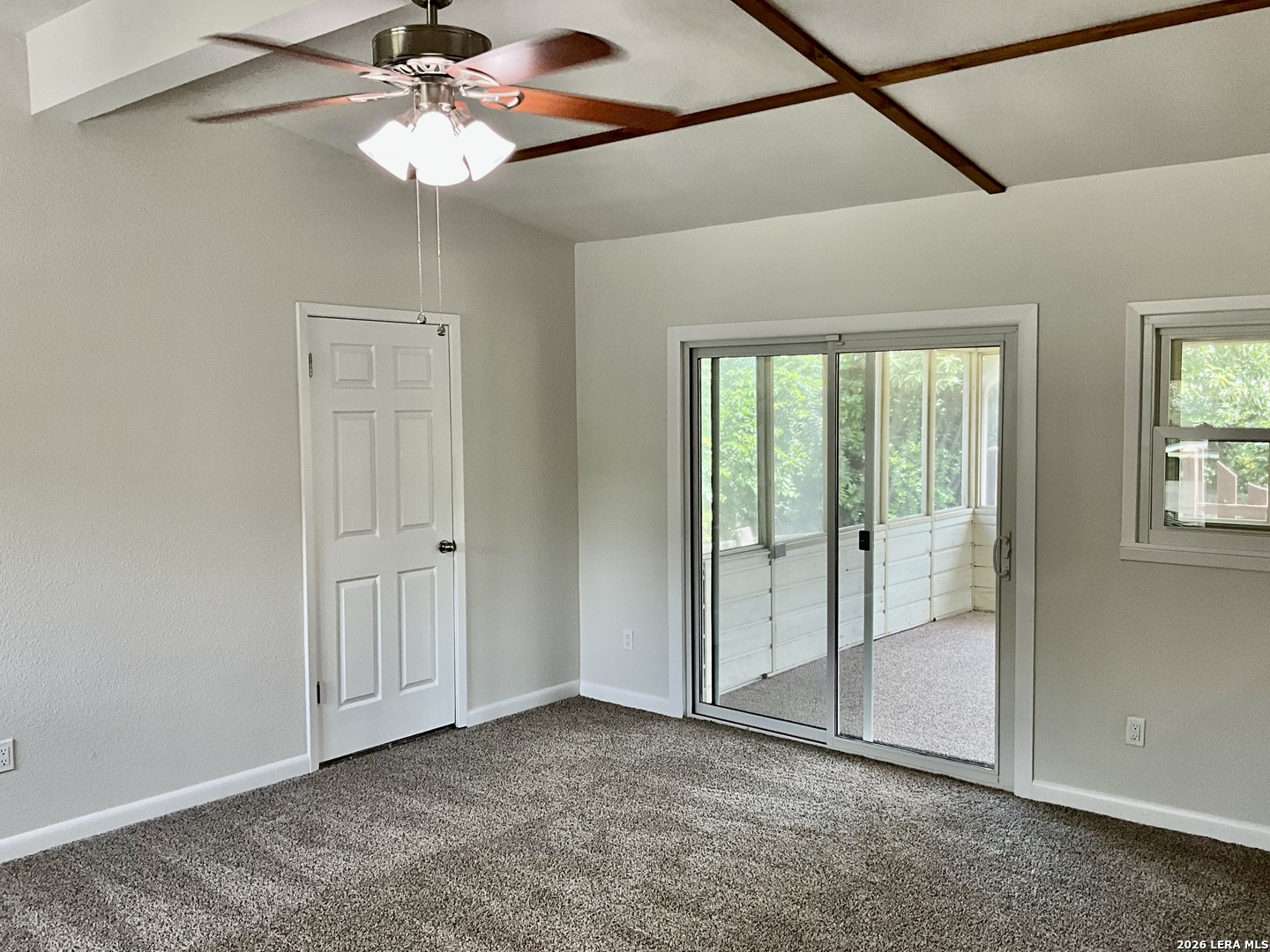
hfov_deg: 61.7
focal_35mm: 29
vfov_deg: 48.2
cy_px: 476
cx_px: 635
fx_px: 1064
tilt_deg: -4.5
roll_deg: +0.0
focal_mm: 3
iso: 40
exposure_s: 1/60
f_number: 1.8
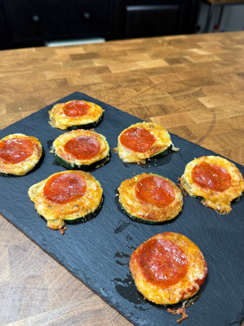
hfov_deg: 56.8
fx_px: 226
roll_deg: -2.6
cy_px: 163
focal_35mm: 24
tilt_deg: -38.7
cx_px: 122
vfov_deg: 71.6
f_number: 1.78
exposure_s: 1/60
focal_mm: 6.76
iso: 200
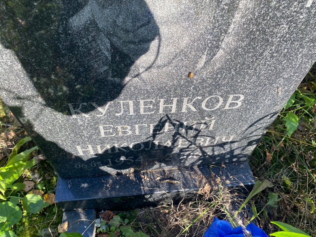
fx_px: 237
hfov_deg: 67.3
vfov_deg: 53.1
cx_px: 158
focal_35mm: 26
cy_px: 118
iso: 32
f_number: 1.8
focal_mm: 4.25
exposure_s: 1/451
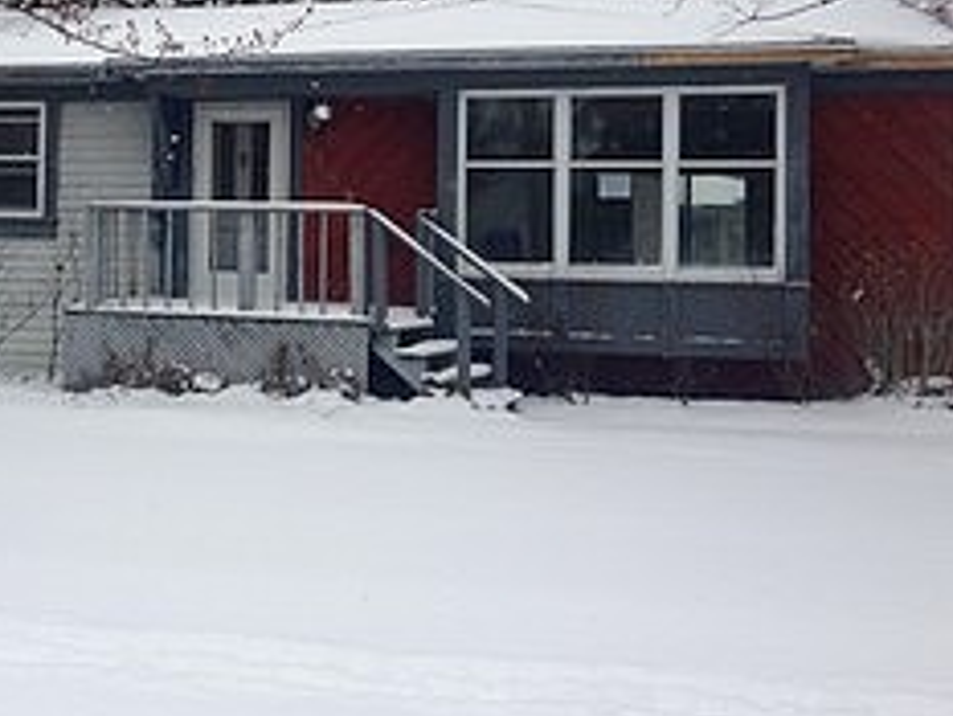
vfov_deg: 29.4
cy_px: 217
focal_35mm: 49
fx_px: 1350
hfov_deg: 38.3
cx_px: 290
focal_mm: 4.13
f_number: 2.4
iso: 50
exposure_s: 1/1355
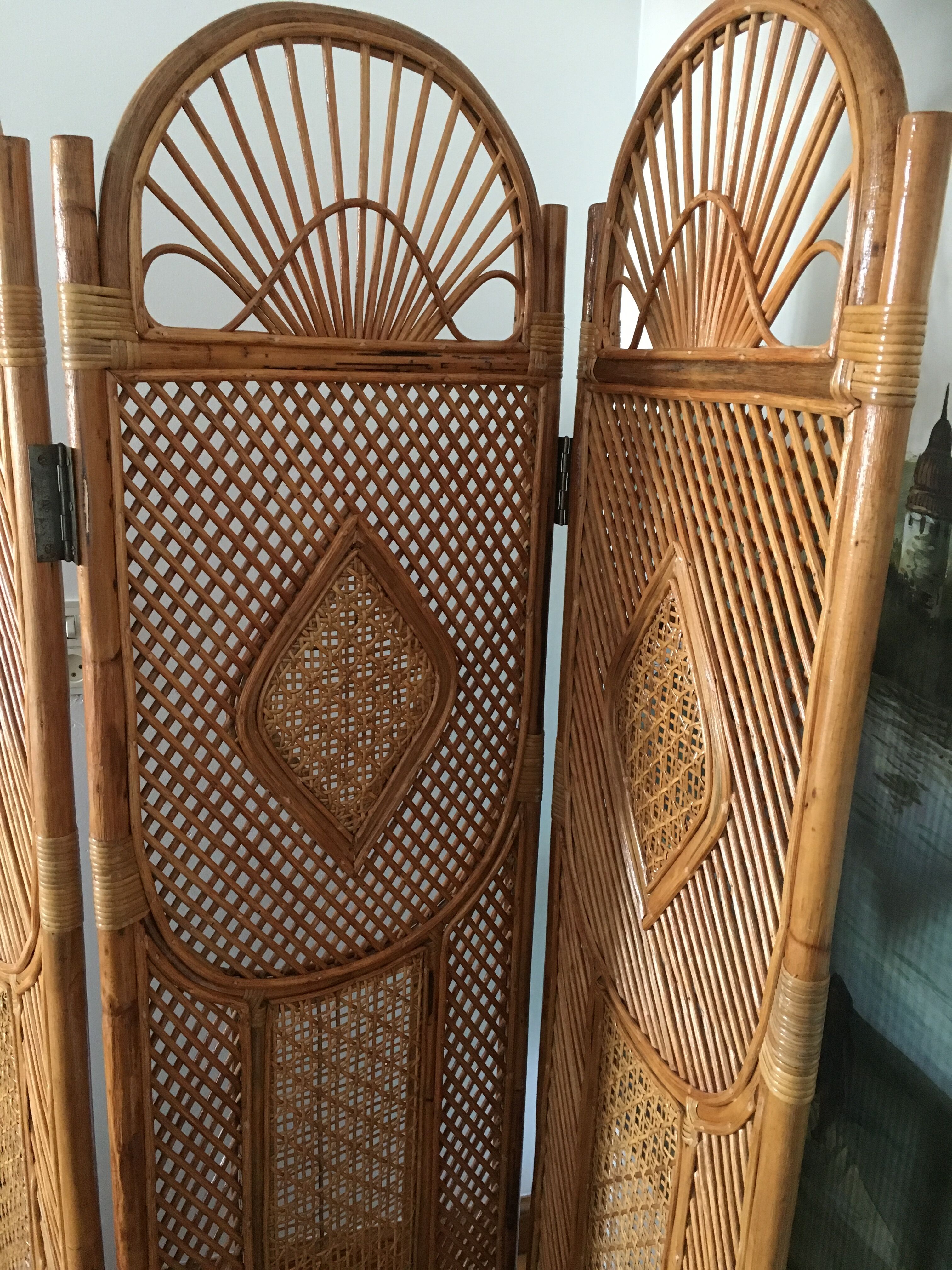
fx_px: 1063
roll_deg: -2.2
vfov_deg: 61.7
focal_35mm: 29
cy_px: 635
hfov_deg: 48.2
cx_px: 476
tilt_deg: -14.2
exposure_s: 1/25
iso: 200
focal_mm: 4.15
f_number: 2.2
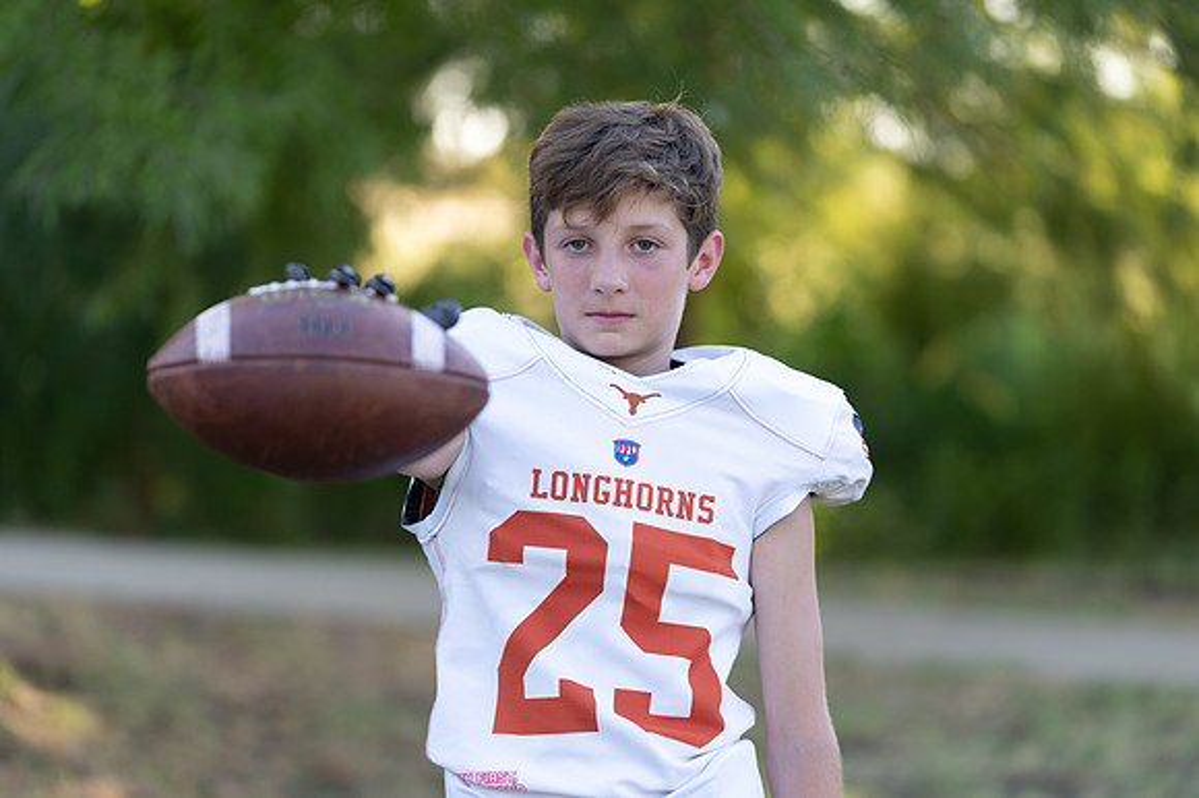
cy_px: 427
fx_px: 4234
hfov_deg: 16.1
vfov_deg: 10.8
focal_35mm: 127
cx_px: 600
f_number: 2.8
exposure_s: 1/400
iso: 250
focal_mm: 119
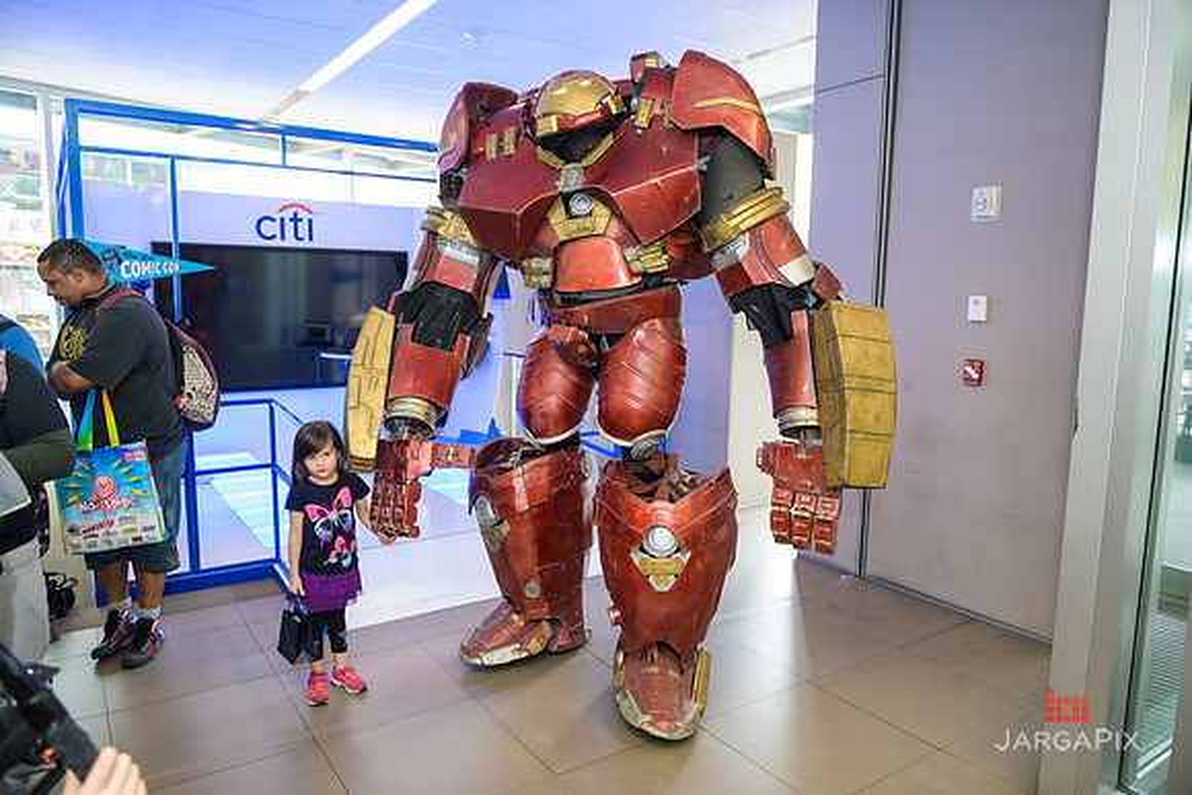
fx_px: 795
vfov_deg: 53.2
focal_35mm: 24
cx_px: 596
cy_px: 398
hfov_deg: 73.7
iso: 800
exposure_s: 1/125
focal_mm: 24
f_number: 3.2
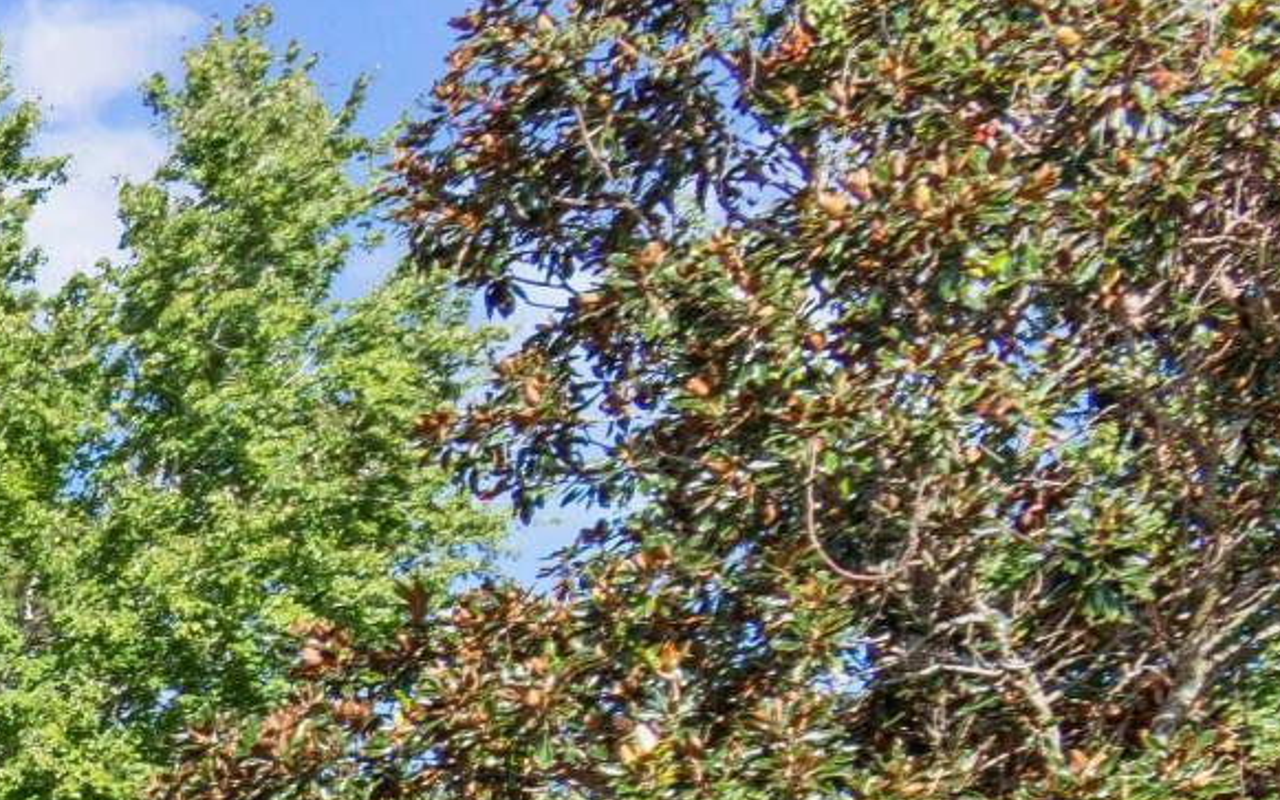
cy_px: 1831
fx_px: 3488
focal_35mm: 100
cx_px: -1941
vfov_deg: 11.2
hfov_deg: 13.6
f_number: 6.3
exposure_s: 1/160
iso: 100
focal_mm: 13
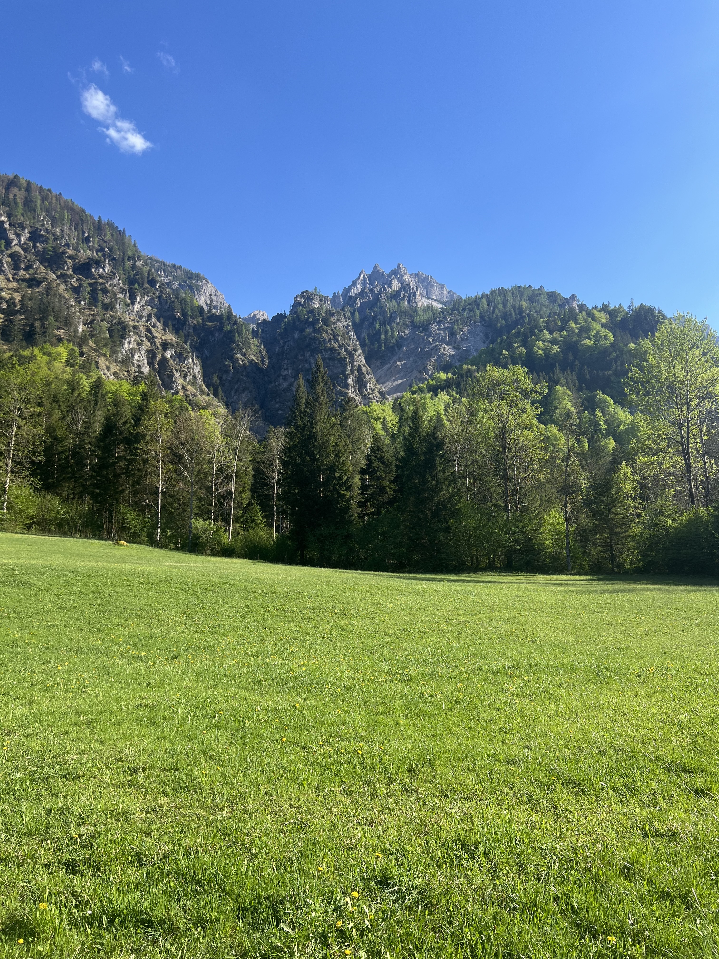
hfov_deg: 53.1
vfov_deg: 67.3
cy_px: 480
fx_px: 720
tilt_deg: +11.0
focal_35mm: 26
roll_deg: +0.0
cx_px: 360
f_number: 1.5
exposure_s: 1/1779
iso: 50
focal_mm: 5.7
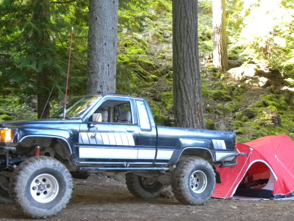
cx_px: 192
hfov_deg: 35.3
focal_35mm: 54
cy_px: 148
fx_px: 458
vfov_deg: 26.9
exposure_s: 1/30
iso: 432
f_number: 2.8
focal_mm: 5.9
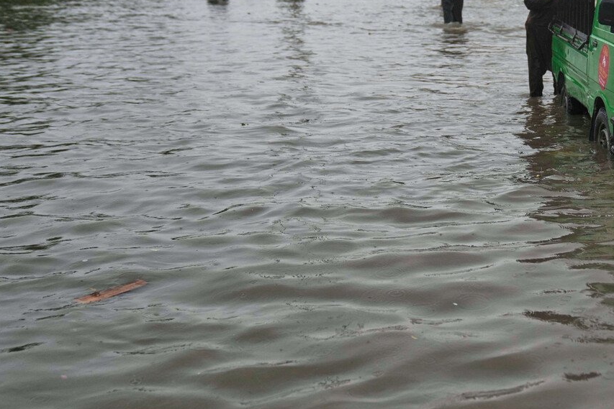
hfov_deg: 31.7
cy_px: 87
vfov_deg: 22.4
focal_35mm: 60
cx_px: 561
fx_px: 1023
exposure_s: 1/250
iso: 400
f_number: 2.8
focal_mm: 32
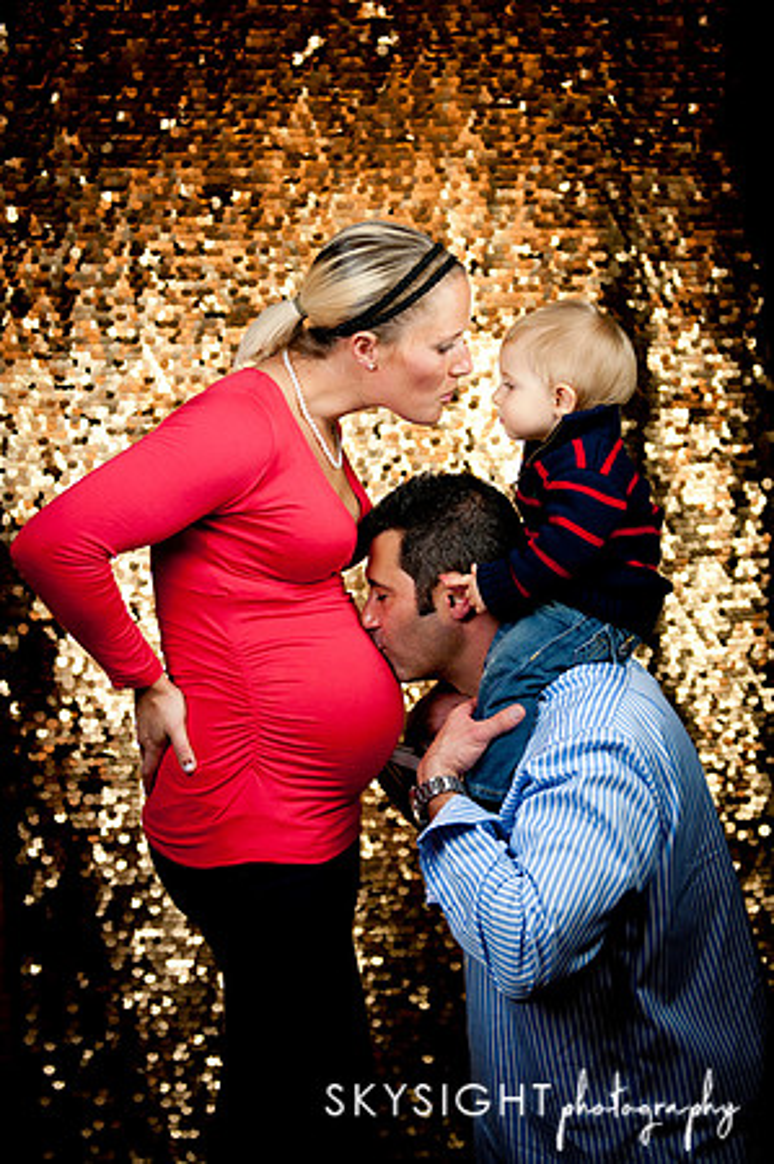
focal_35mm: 63
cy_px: 582
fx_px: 2036
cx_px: 387
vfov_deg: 31.9
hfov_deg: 21.5
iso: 320
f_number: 2.8
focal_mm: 42
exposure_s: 1/160
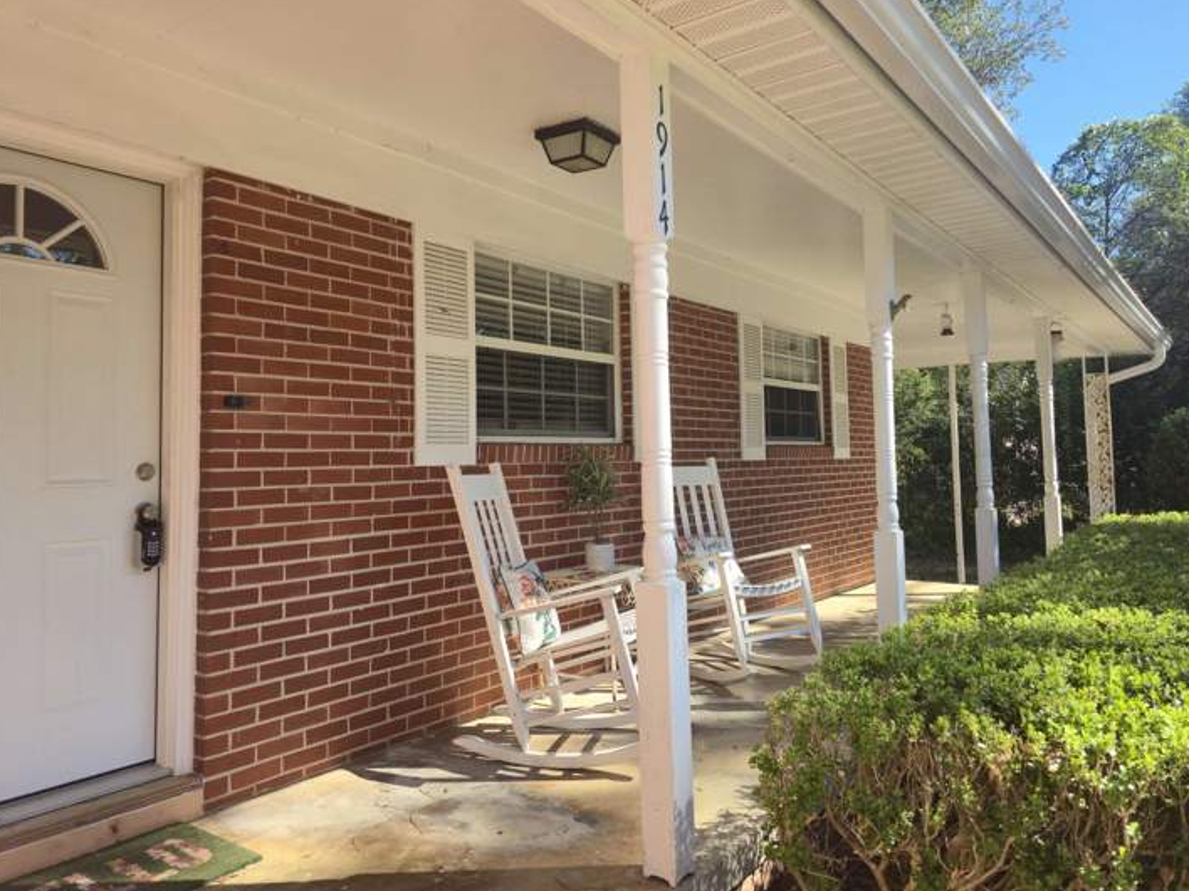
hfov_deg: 67.2
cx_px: 556
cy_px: 413
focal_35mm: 26
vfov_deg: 53.0
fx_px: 893
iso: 12
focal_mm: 6.3
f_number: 1.7
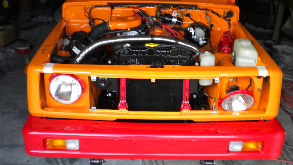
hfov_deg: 51.6
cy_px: 54
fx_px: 303
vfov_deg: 30.2
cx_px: 145
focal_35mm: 39
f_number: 3.1
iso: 127
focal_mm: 6.3
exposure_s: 1/63.7
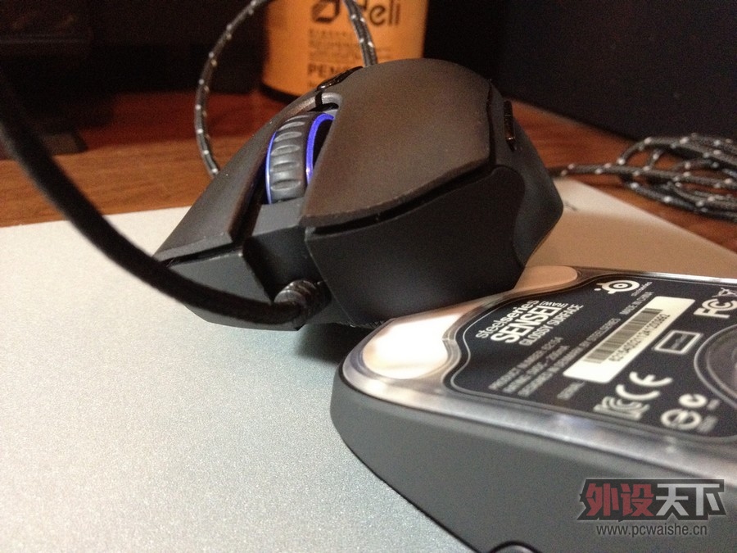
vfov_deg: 40.7
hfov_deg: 52.6
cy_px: 276
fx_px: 745
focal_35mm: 35
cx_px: 368
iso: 500
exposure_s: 1/15
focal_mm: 4.28
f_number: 2.4
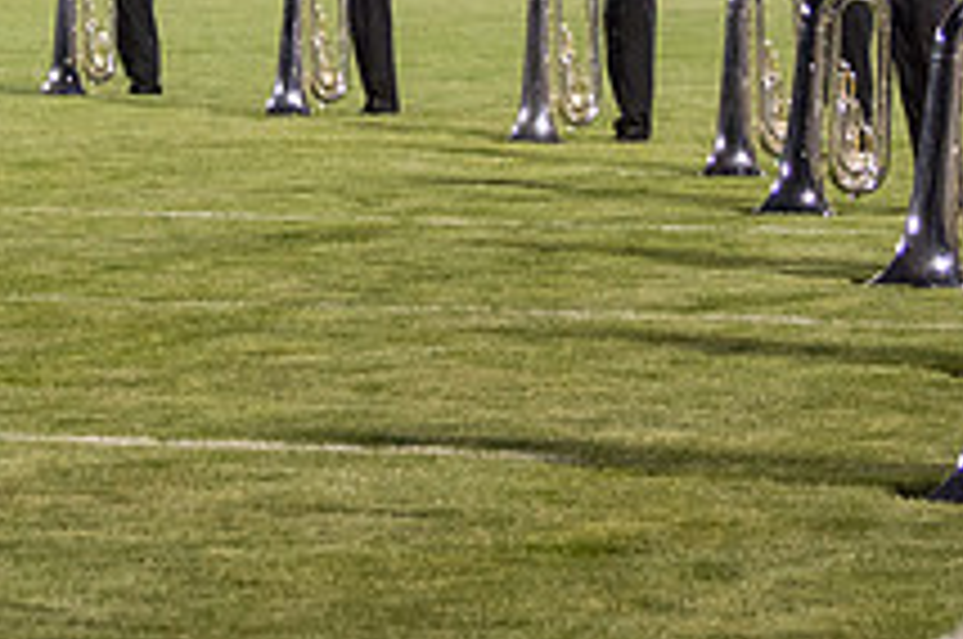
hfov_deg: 9.6
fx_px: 5743
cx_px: 386
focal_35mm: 215
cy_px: 30
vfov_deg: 6.4
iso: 4500
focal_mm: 70
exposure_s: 1/200
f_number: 4.5
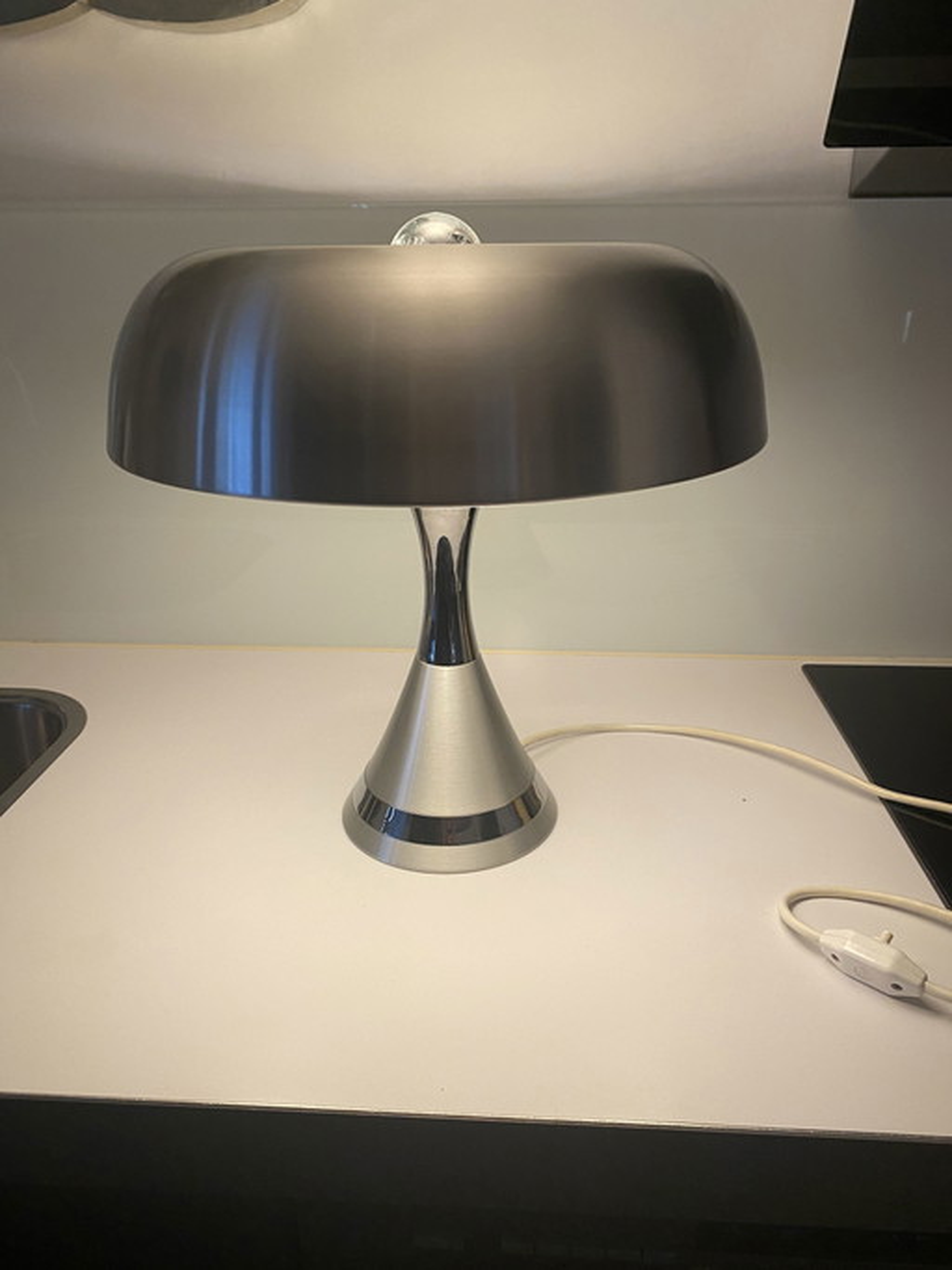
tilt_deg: -19.6
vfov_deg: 67.3
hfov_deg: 53.0
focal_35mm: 26
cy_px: 635
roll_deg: +0.4
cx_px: 476
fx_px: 954
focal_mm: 4.25
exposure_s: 1/50
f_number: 1.8
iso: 160
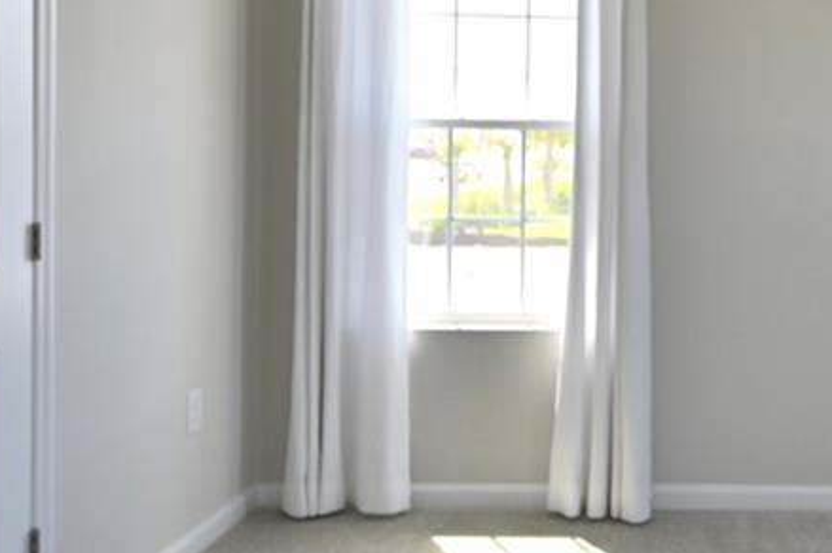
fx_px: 1178
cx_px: 823
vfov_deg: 26.0
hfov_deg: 35.4
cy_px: 122
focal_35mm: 51
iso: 200
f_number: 4
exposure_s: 1/250
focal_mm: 14
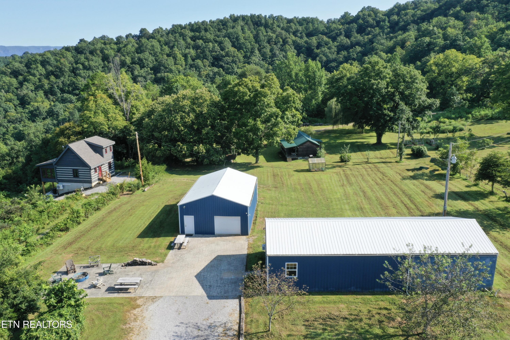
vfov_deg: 46.4
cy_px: 170
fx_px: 397
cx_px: 255
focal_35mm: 28
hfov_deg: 65.5
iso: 100
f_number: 11
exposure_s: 1/100
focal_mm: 10.26
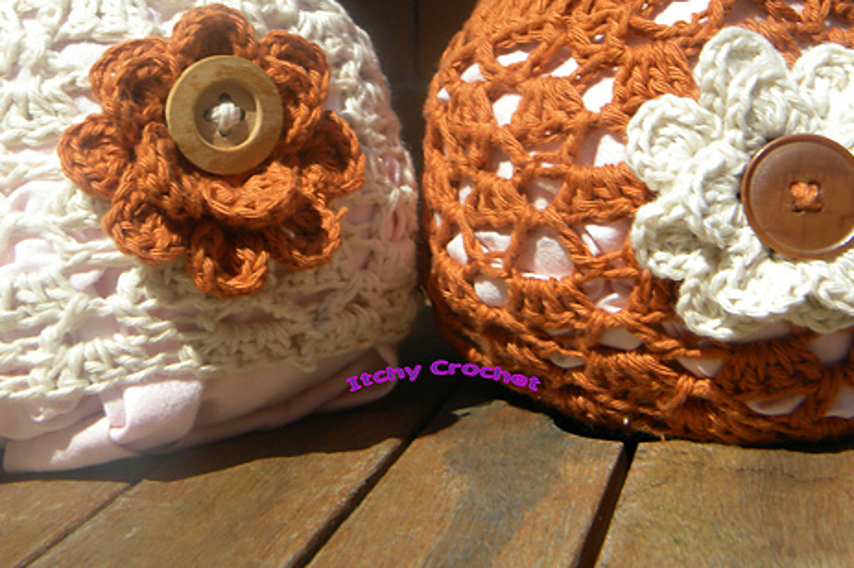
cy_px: 160
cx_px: 452
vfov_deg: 22.8
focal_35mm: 59
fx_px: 1399
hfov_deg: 33.9
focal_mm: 7.3
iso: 80
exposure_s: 1/284
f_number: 7.6
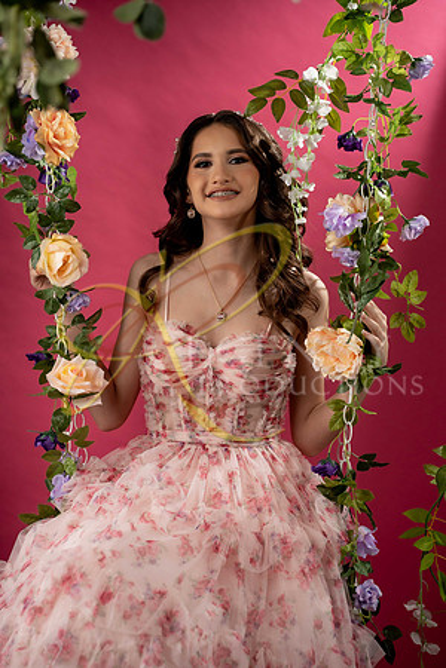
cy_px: 334
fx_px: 2100
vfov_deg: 18.1
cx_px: 223
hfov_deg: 12.1
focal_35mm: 113
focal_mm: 113
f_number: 3.5
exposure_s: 1/640
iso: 500
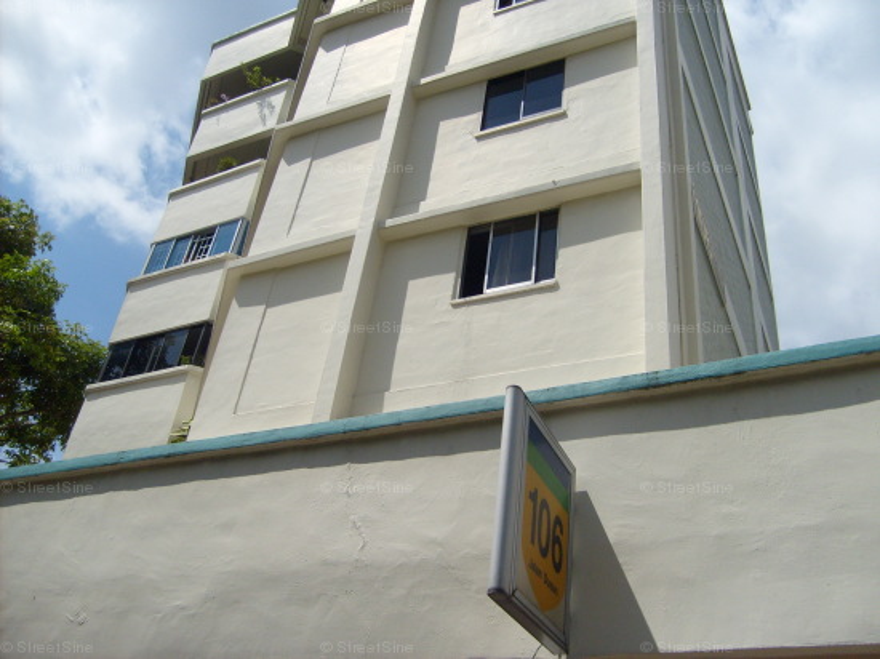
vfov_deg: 40.7
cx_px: 440
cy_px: 330
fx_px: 889
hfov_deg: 52.6
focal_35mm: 35
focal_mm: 5.8
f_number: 7.1
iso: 80
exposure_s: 1/500
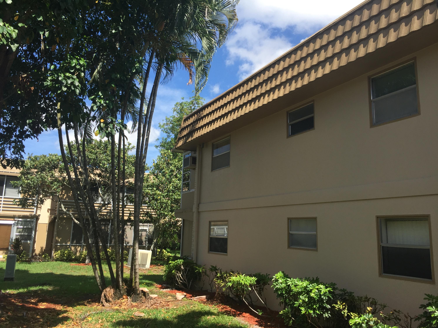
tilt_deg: +11.8
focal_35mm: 29
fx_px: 367
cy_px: 164
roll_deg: -3.2
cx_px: 219
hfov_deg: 61.7
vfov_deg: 48.2
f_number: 2.2
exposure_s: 1/1199
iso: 32
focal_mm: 4.15
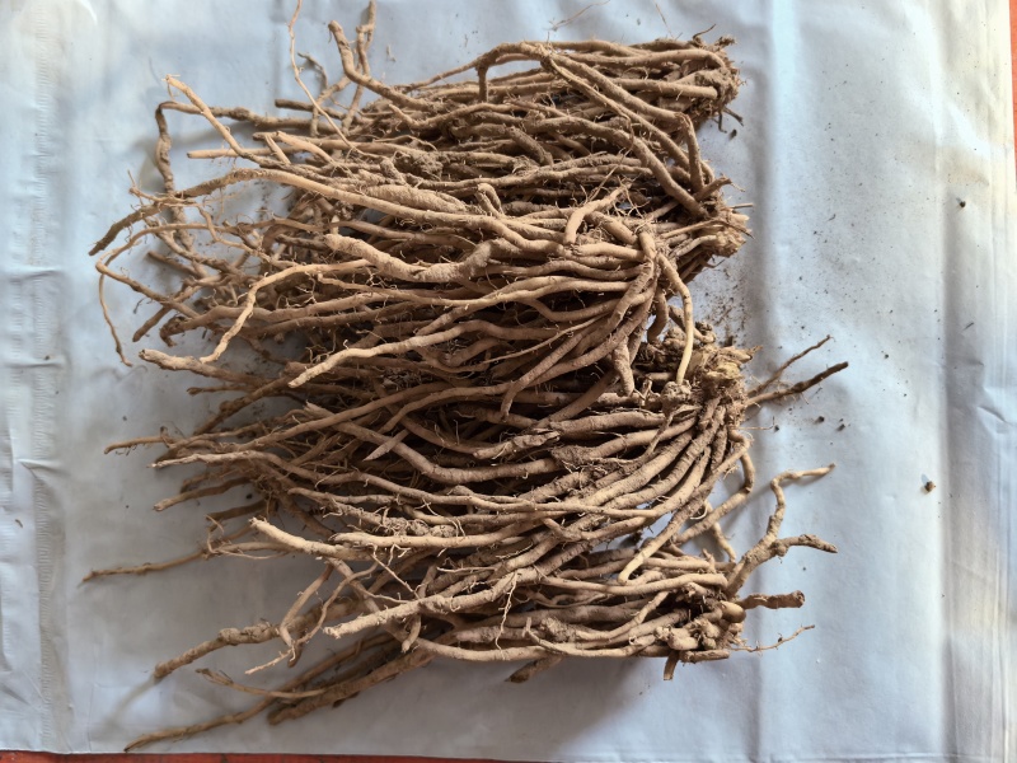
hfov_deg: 65.3
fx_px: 793
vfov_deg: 51.4
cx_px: 508
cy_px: 382
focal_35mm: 27
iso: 200
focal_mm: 5.72
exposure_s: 1/100
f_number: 2
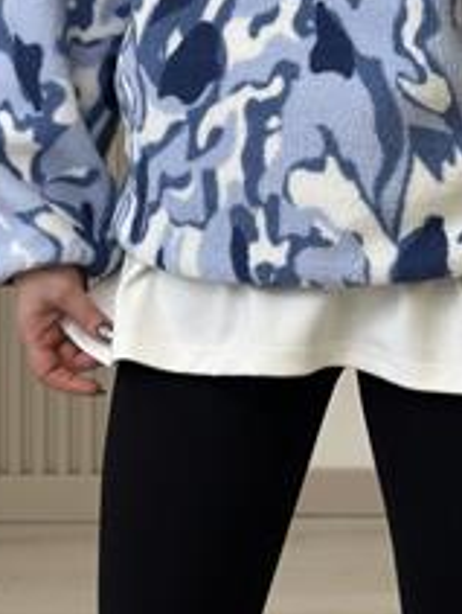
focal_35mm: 121
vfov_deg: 15.7
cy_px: -92
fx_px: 2147
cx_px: 352
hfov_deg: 12.2
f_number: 1.78
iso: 80
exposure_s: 1/392
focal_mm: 6.86
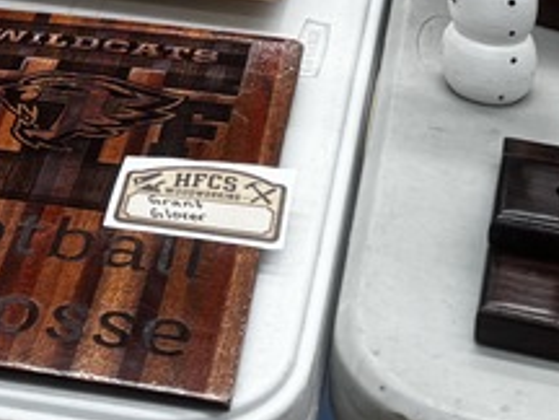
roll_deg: +0.8
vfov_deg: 11.6
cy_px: -443
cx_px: -31
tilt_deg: -14.4
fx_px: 1841
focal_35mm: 114
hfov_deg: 16.8
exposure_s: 1/121
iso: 64
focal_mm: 6.76
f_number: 1.78
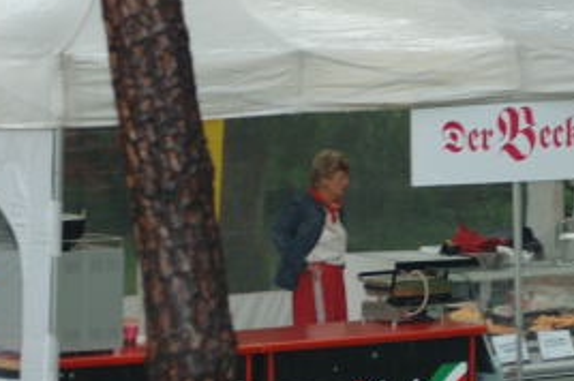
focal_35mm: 284
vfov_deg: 4.8
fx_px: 4523
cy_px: 179
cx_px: 576
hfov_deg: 7.2
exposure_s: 1/90
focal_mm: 90
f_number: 4.8
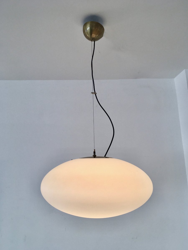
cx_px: 94
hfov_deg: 48.2
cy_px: 125
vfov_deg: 61.7
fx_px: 210
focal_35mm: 29
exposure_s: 1/245
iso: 25
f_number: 2.2
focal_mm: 4.15
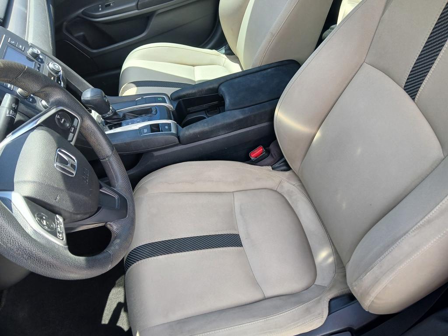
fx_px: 336
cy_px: 168
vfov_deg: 53.1
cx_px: 224
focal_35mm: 26
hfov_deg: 67.3
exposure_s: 1/120
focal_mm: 3.98
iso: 25
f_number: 1.8
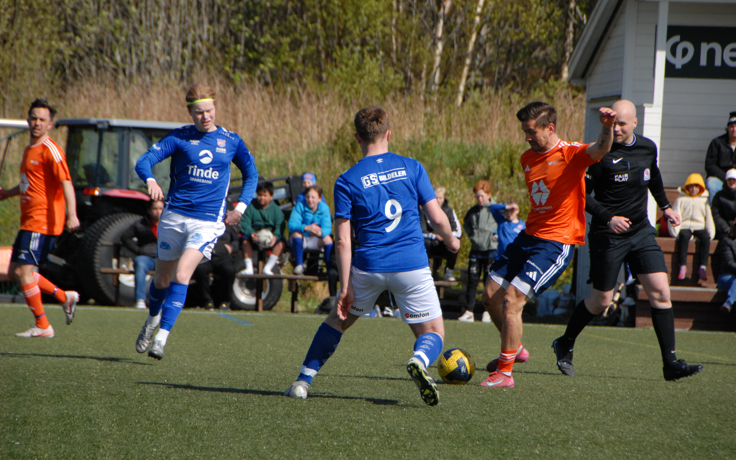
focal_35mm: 307
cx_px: 368
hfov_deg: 6.8
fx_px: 6158
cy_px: 227
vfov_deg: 4.3
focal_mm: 200
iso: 400
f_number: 6.3
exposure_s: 1/1500
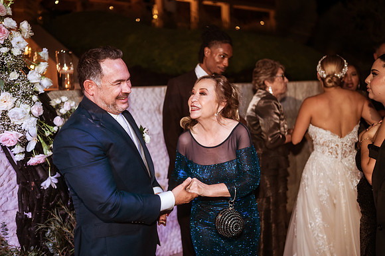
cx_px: 192
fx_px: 374
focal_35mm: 35
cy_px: 128
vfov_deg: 37.8
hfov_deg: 54.5
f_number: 1.8
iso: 1250
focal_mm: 35
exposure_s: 1/160
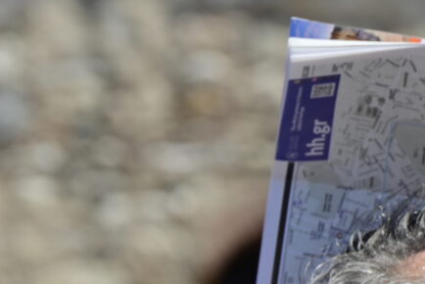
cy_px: 327
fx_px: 7832
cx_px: 494
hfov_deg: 3.1
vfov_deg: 2.1
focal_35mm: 663
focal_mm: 200
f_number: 9
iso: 160
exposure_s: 1/400
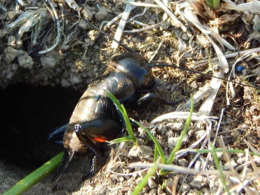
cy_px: 96
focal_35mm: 323
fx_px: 2426
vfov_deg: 4.6
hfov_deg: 6.1
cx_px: 126
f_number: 5.7
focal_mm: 50.1
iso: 125
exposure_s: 1/100
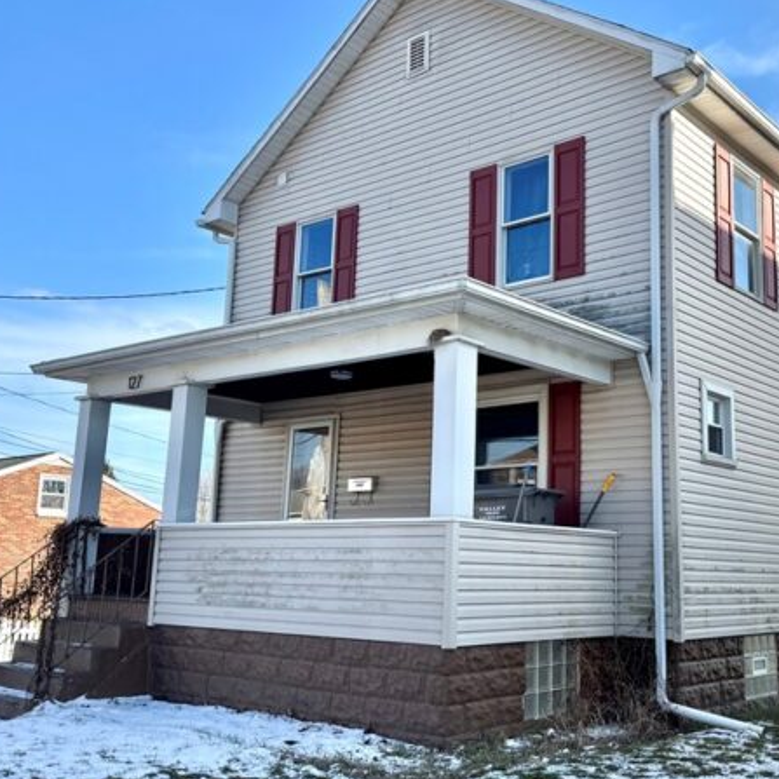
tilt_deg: +10.3
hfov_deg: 43.4
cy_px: 378
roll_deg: -0.9
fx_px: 967
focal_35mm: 38
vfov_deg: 43.9
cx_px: 505
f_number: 1.78
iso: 80
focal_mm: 6.76
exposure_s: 1/3413
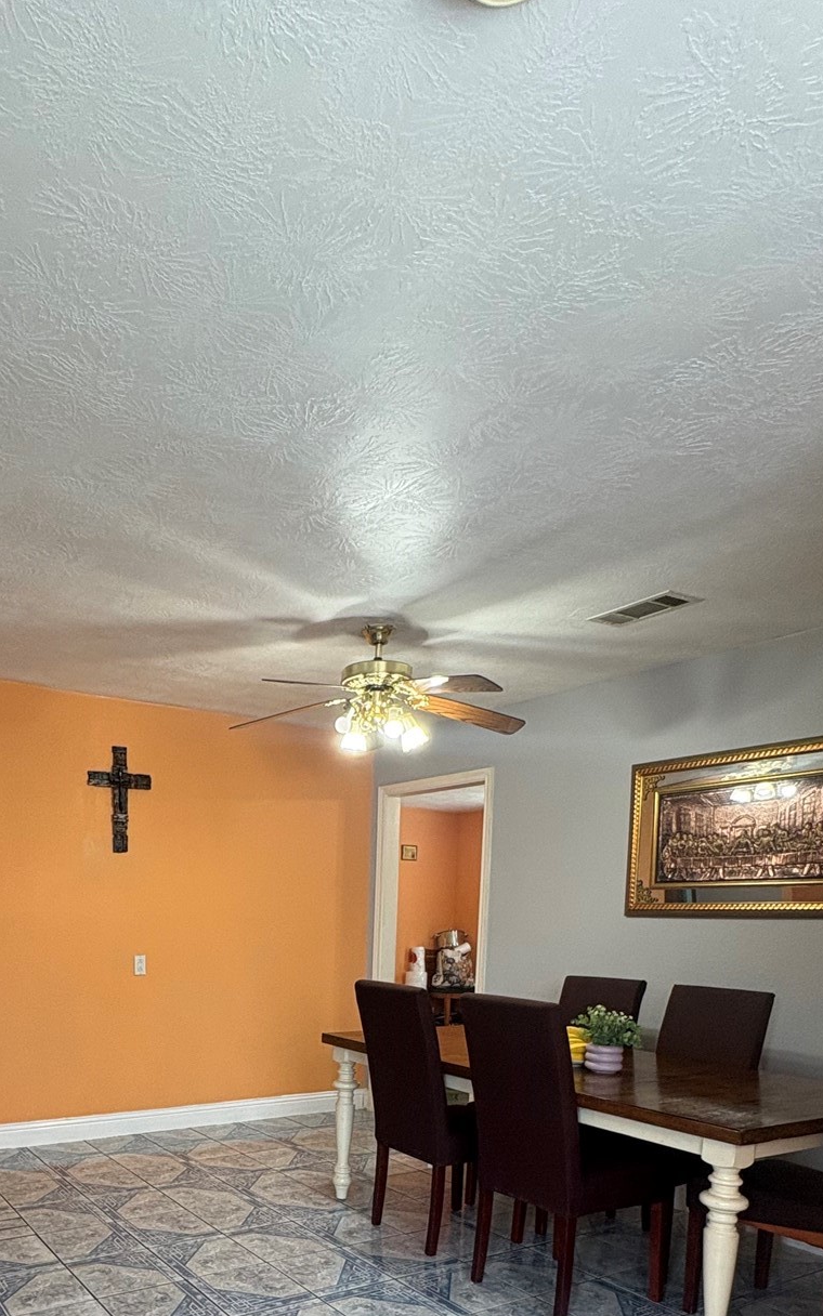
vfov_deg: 67.6
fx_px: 897
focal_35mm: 25
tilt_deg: -3.8
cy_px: 998
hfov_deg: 48.0
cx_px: 240
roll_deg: -1.4
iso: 160
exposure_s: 1/60
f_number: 2.2
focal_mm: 2.22
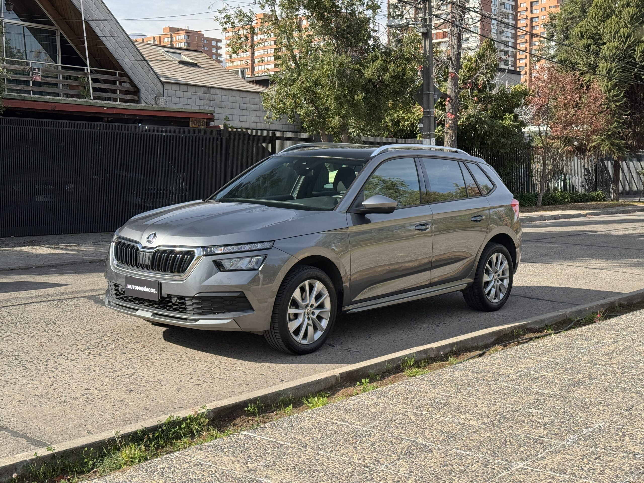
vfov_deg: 30.3
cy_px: 242
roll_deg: +0.8
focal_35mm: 48
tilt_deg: -2.9
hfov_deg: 39.7
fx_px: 893
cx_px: 322
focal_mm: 6.76
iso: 64
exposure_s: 1/747
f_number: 1.78
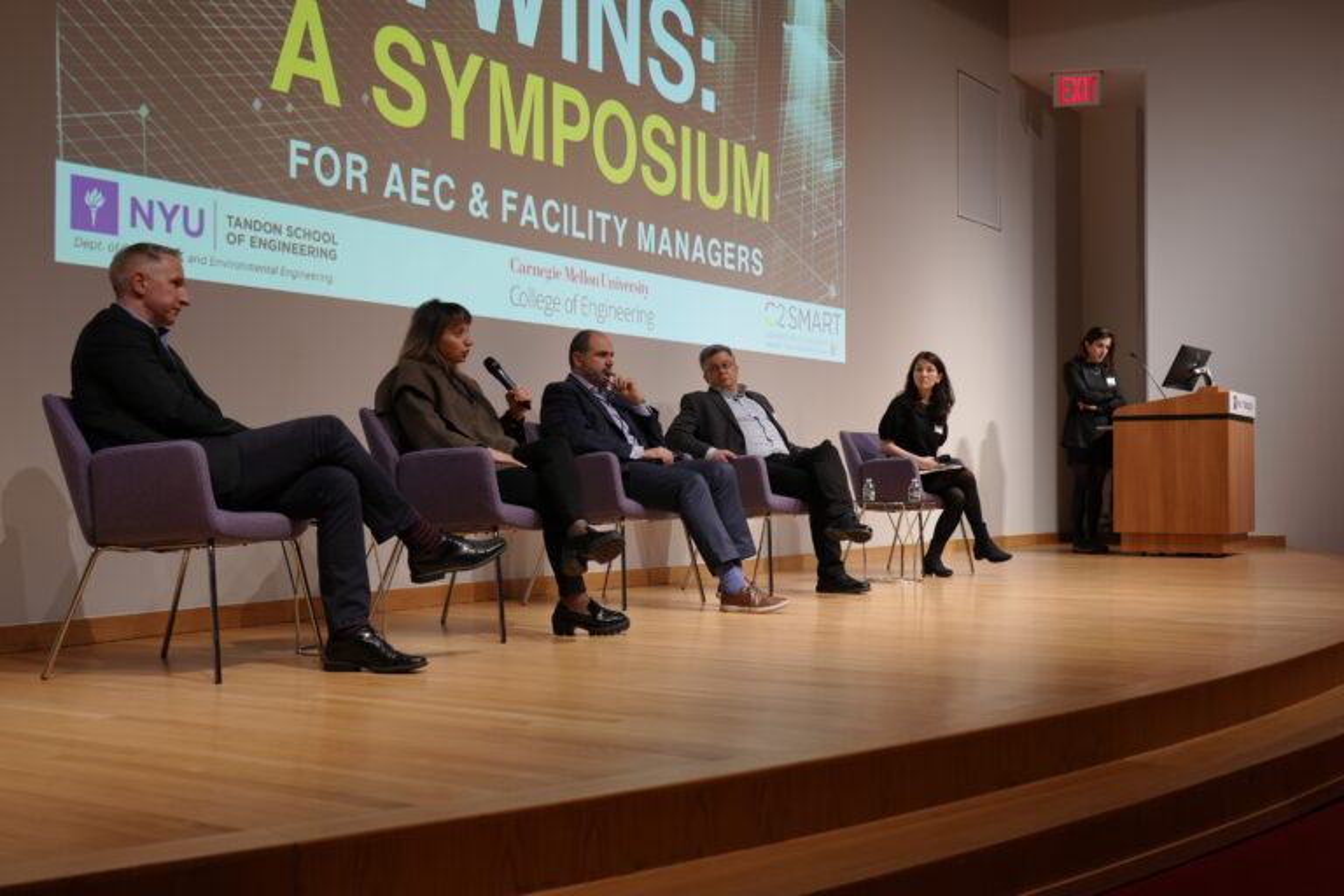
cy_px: 448
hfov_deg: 48.5
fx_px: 1493
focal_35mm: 40
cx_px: 672
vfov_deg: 33.4
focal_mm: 27
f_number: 3.2
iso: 320
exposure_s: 1/40
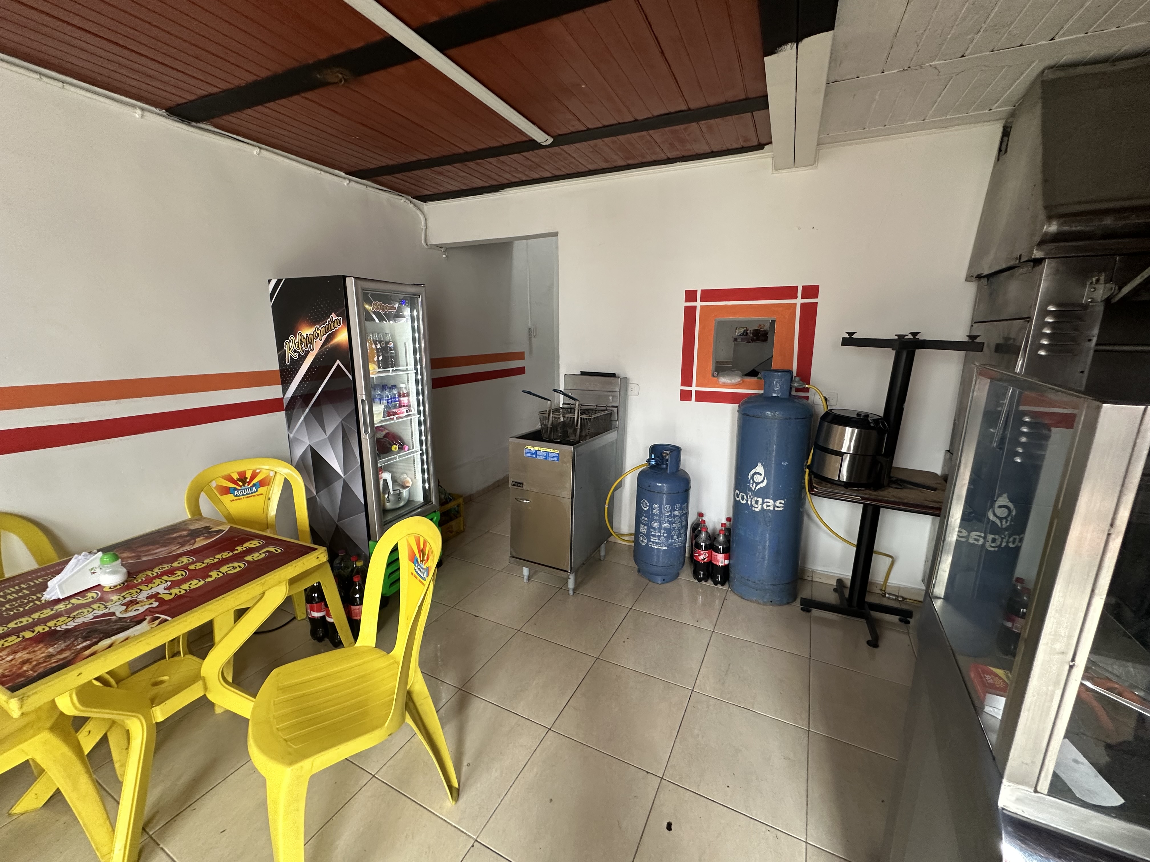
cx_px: 575
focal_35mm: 14
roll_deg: +0.1
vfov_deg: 85.7
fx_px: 465
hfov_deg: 102.1
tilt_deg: -12.6
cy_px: 431
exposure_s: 1/99
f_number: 2.2
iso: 200
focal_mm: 2.22
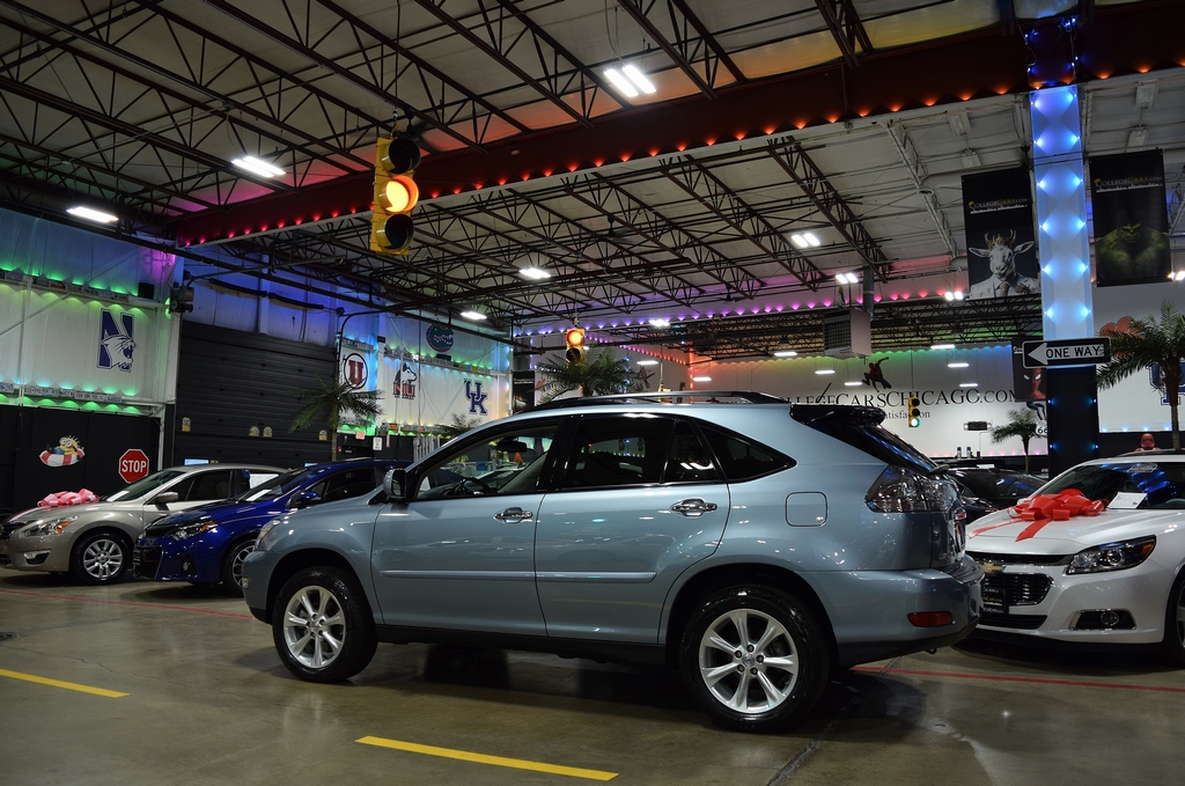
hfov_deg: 67.5
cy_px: 393
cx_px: 592
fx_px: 887
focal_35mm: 27
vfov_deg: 47.8
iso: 400
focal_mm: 18
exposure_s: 1/60
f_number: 4
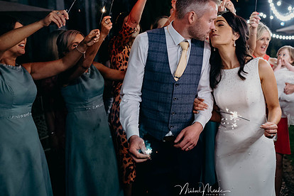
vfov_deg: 27.3
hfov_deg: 39.8
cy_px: 64
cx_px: 200
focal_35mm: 49
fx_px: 400
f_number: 2.5
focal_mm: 35
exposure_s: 1/125
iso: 800
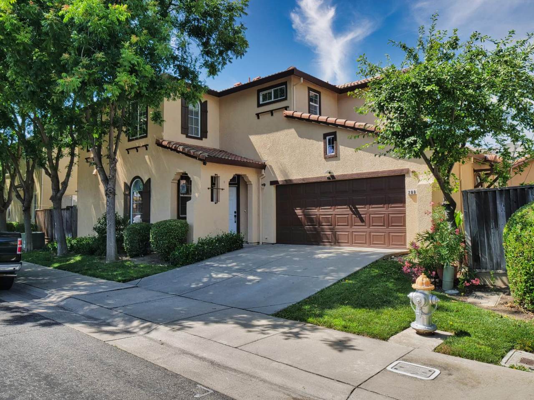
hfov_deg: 67.3
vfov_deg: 53.1
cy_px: 200
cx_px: 267
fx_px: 401
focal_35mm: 26
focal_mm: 13
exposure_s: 1/160
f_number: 9
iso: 100
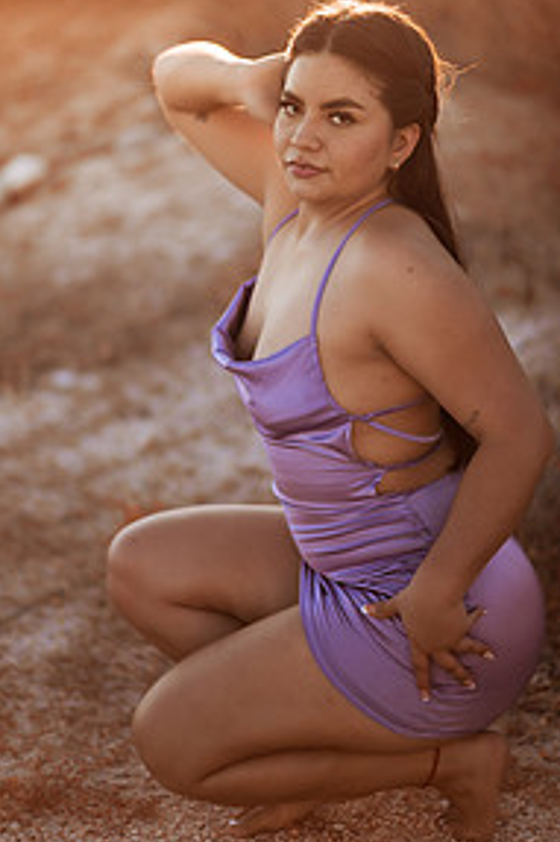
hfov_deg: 15.0
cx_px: 317
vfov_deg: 22.3
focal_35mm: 91
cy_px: 290
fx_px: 2126
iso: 80
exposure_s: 1/3200
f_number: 1.4
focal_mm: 58
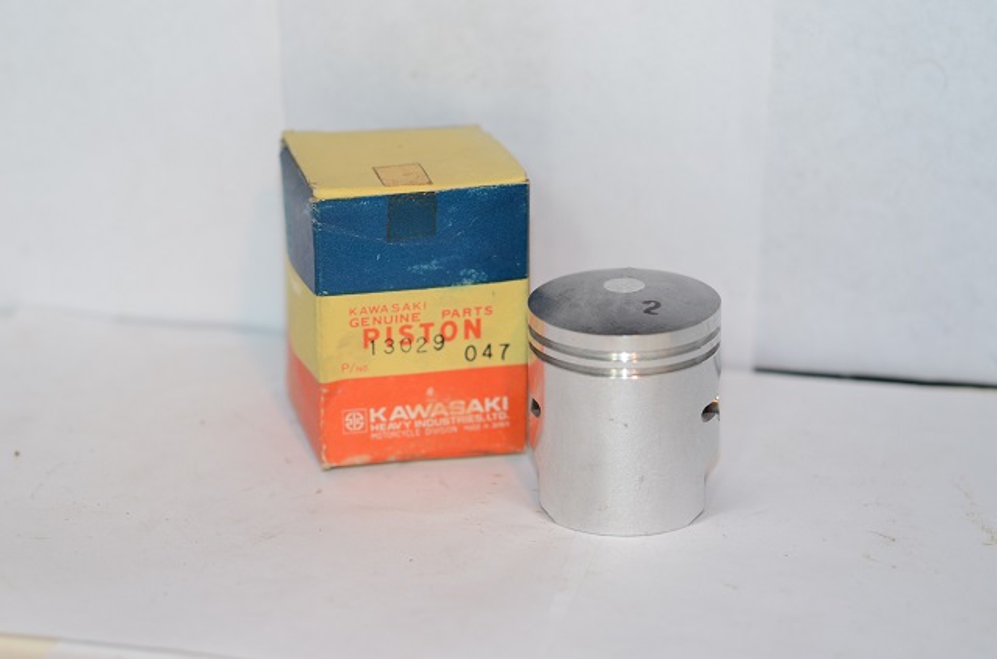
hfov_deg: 27.1
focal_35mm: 75
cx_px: 498
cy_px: 330
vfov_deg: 18.1
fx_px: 2071
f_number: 2.8
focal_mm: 50
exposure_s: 1/60
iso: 100
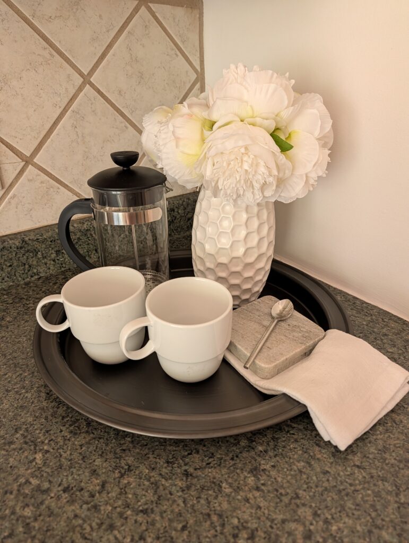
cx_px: 204
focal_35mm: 24
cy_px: 272
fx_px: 377
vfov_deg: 71.5
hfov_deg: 56.9
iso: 493
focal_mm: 6.9
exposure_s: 1/25
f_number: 1.68
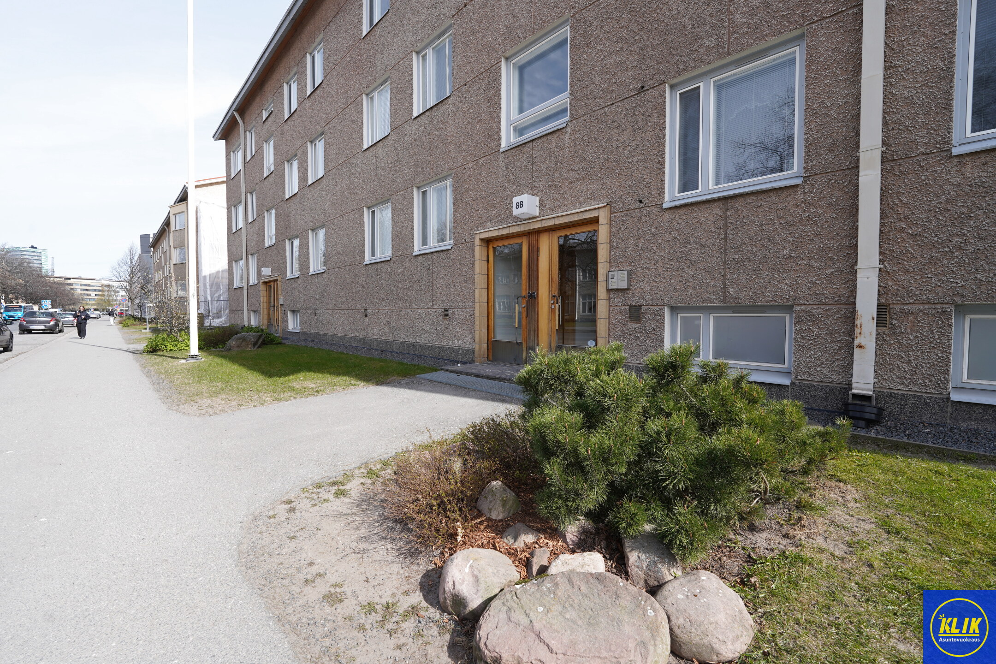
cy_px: 332
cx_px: 498
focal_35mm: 14
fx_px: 387
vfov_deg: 81.2
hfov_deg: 104.3
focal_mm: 14
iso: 100
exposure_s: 1/125
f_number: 8
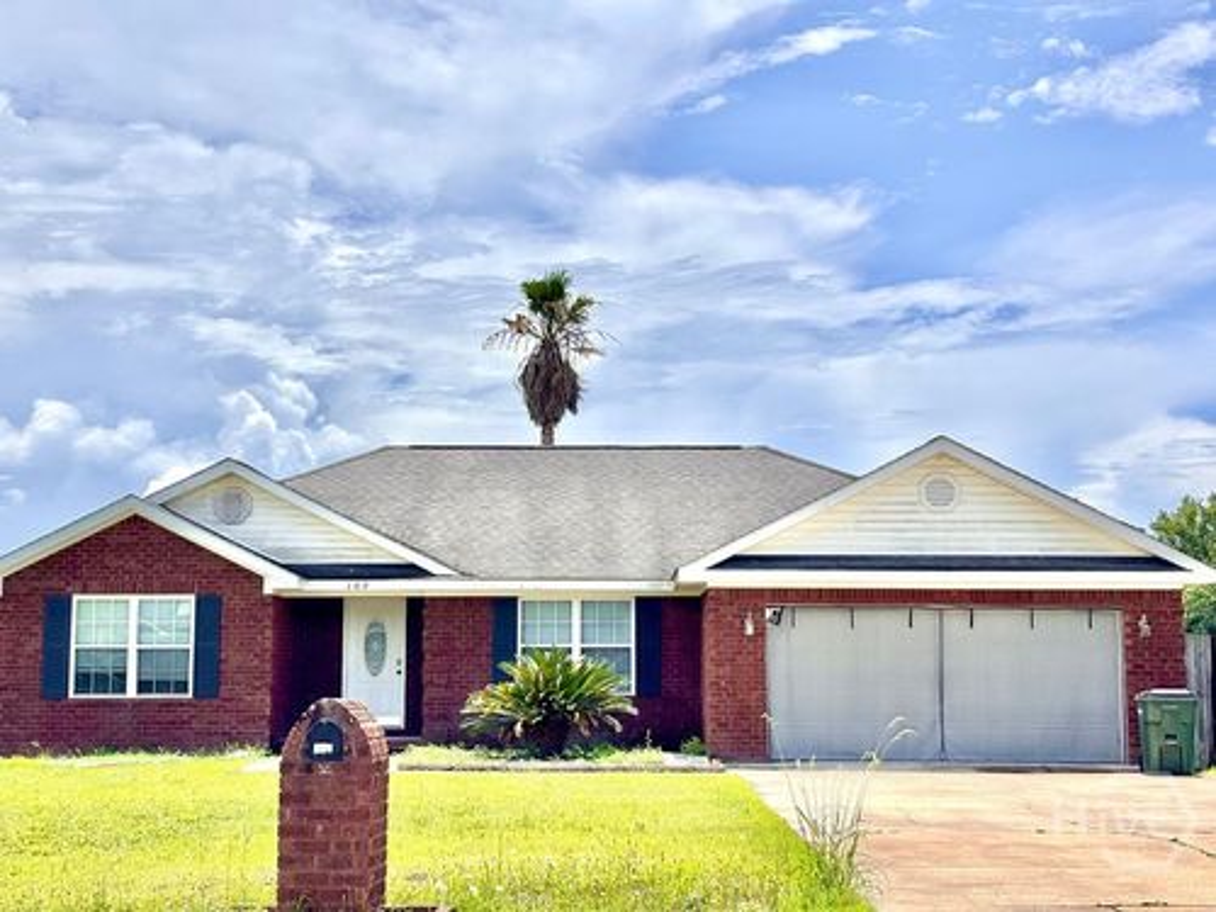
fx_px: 1827
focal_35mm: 52
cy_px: 456
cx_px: 608
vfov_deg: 28.0
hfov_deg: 36.8
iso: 40
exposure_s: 1/5952
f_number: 1.6
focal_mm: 5.96
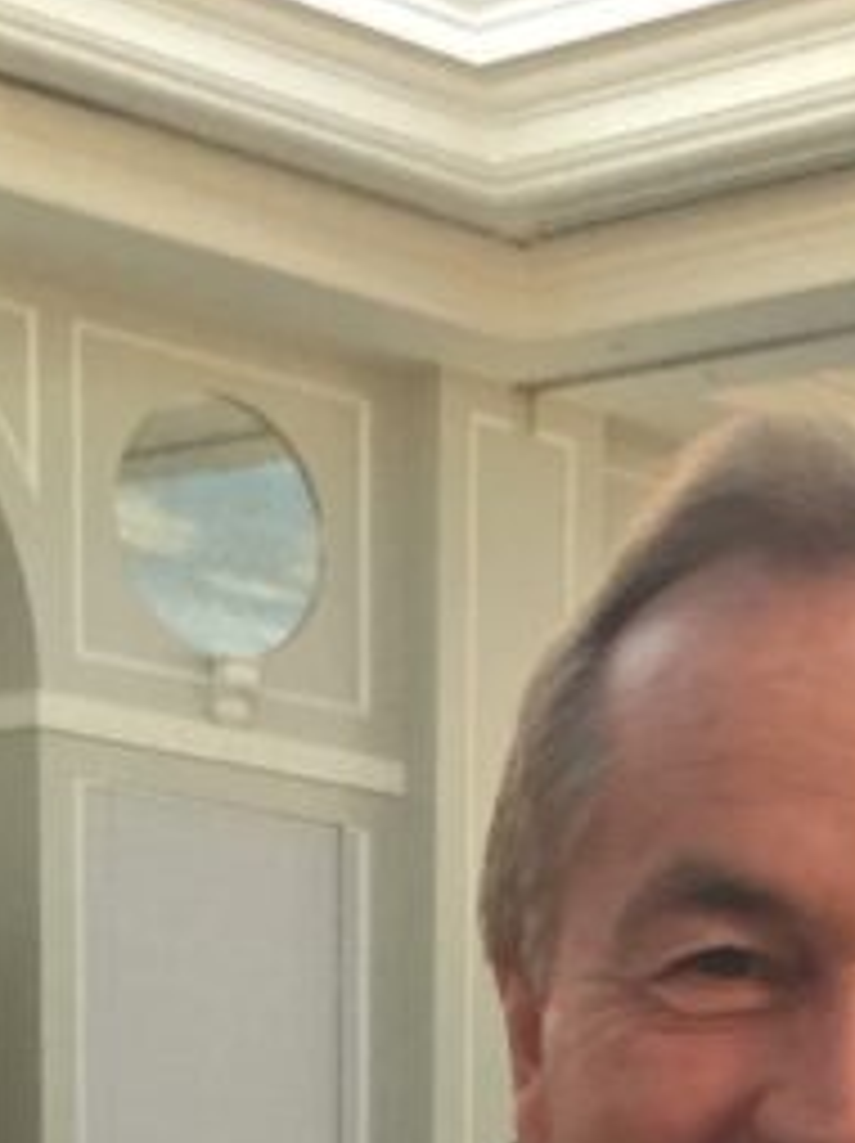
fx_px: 3860
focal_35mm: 117
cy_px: 2092
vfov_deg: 14.6
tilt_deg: -9.0
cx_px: 1346
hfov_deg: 12.0
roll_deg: -3.5
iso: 125
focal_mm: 4.15
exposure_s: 1/17
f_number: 2.2
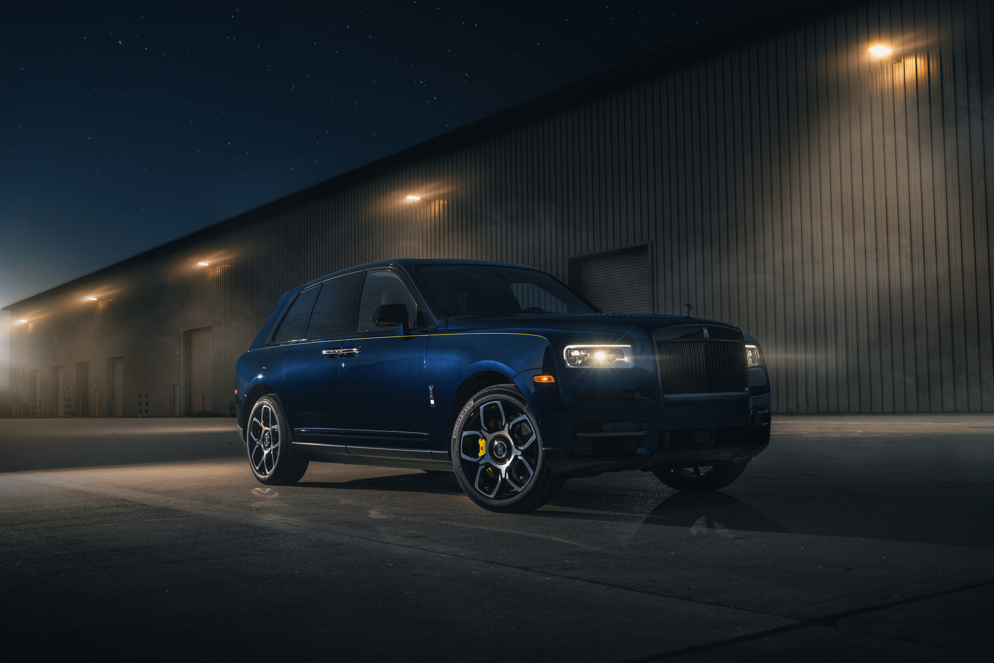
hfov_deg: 50.7
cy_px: 332
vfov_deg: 35.1
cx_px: 497
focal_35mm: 38
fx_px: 1049
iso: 250
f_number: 6.3
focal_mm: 38
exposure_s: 1/30
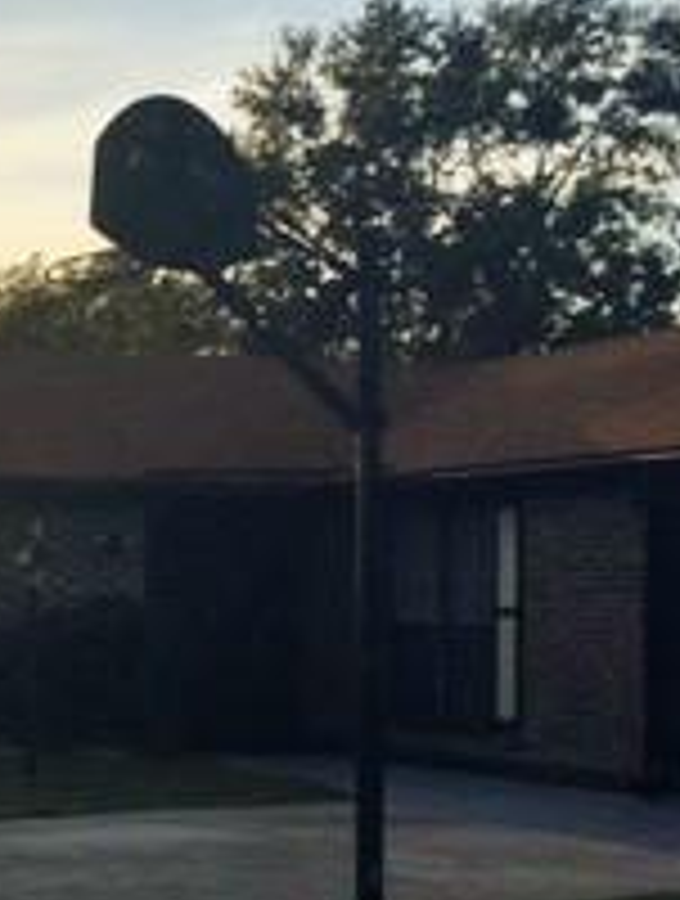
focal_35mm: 78
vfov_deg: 25.0
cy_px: 416
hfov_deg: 17.9
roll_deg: +0.0
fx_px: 2034
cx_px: -169
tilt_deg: +1.1
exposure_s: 1/1876
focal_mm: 4.15
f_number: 2.2
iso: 25
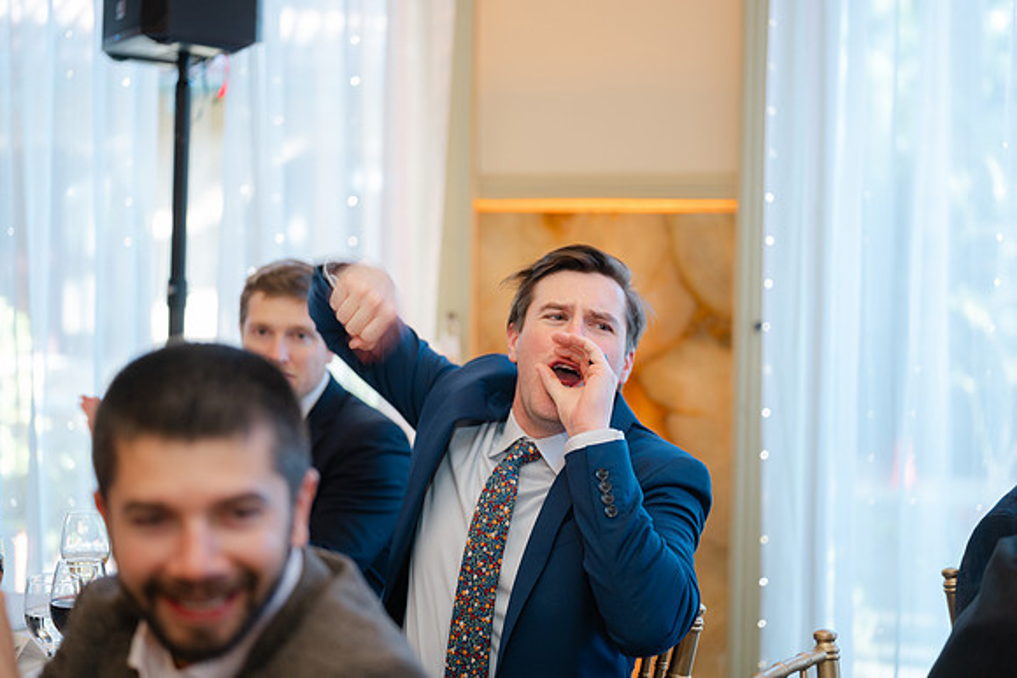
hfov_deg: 39.6
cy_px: 339
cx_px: 508
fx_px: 1413
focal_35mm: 50
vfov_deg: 27.0
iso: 320
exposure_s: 1/100
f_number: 1.8
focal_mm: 50
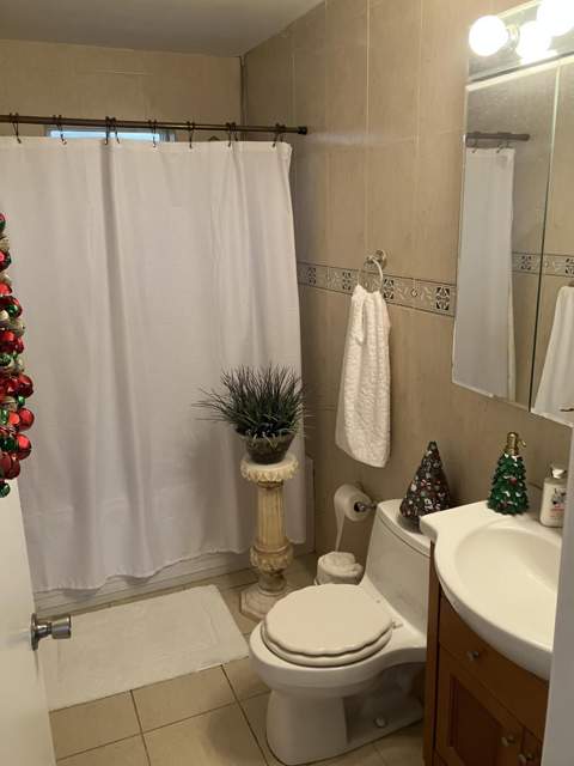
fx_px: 619
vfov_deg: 63.4
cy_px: 383
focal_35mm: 28
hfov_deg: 49.7
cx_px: 287
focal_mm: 3.99
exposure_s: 1/40
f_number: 1.8
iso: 250
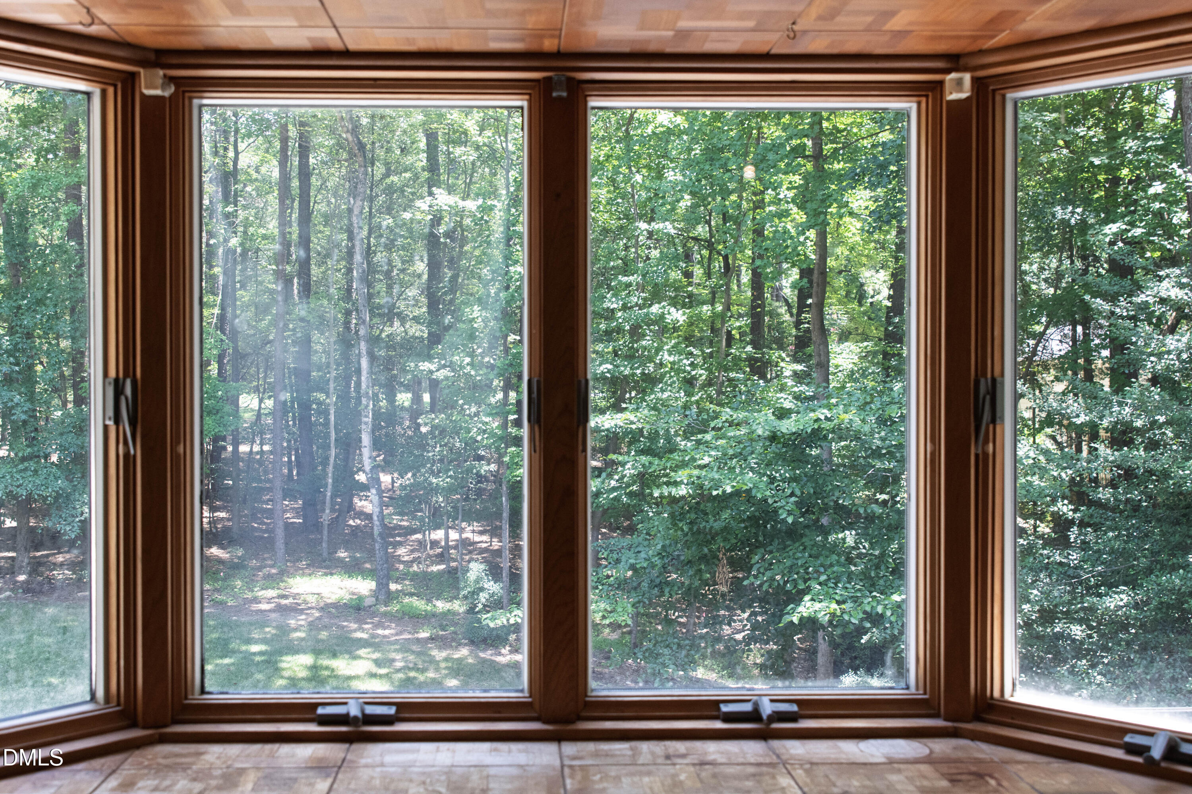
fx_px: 1192
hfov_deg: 53.1
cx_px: 596
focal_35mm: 36
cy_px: 397
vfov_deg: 36.9
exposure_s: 1/320
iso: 800
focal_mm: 24
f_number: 4
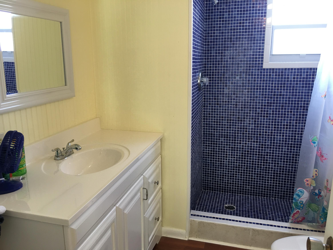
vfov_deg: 48.2
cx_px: 166
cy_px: 125
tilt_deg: -11.9
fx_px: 279
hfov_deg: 61.7
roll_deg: +1.4
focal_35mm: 29
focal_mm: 4.15
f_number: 2.2
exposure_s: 1/30
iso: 32
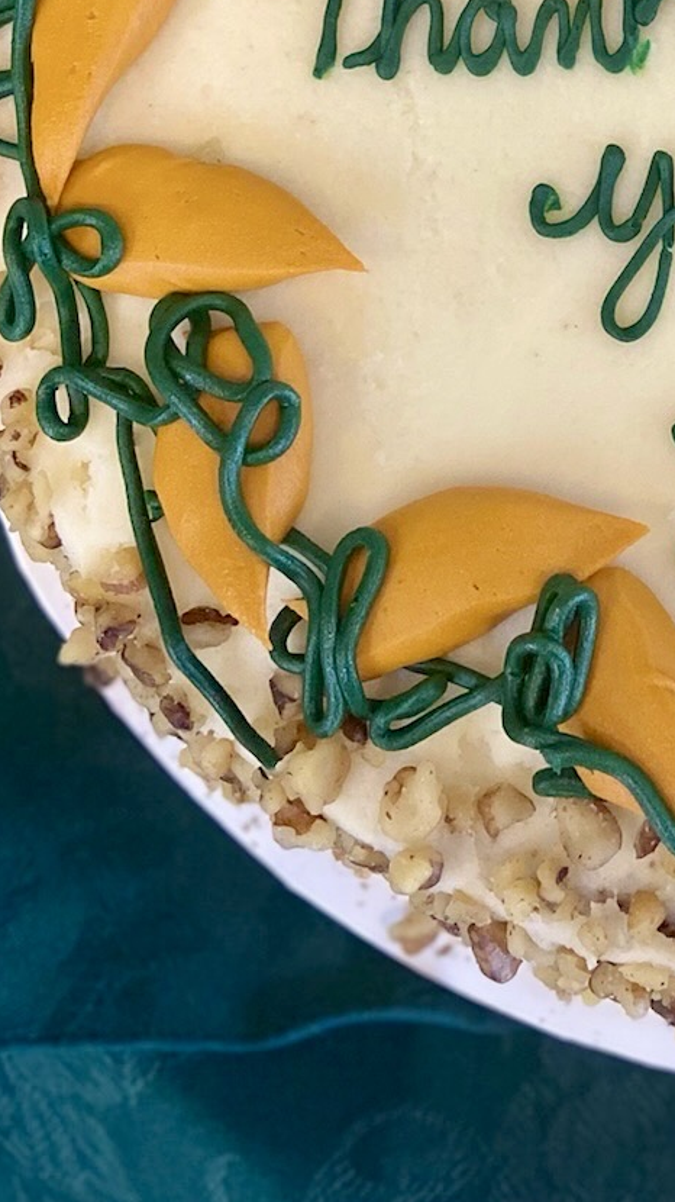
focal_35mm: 70
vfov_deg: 28.5
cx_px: 918
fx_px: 2228
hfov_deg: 16.2
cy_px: 30
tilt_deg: -77.9
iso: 160
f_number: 1.8
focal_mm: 4.25
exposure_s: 1/60
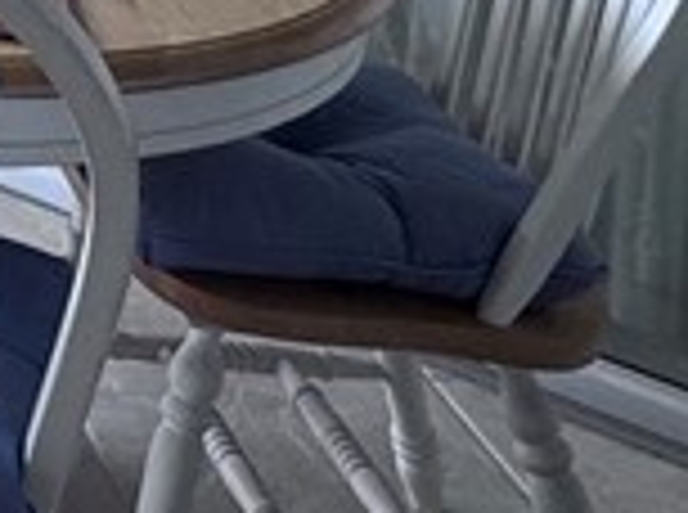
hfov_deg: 16.0
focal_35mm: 94
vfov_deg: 13.3
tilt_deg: -5.5
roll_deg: -0.5
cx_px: -710
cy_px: -536
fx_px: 1864
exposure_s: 1/126
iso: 40
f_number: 2.2
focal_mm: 2.22
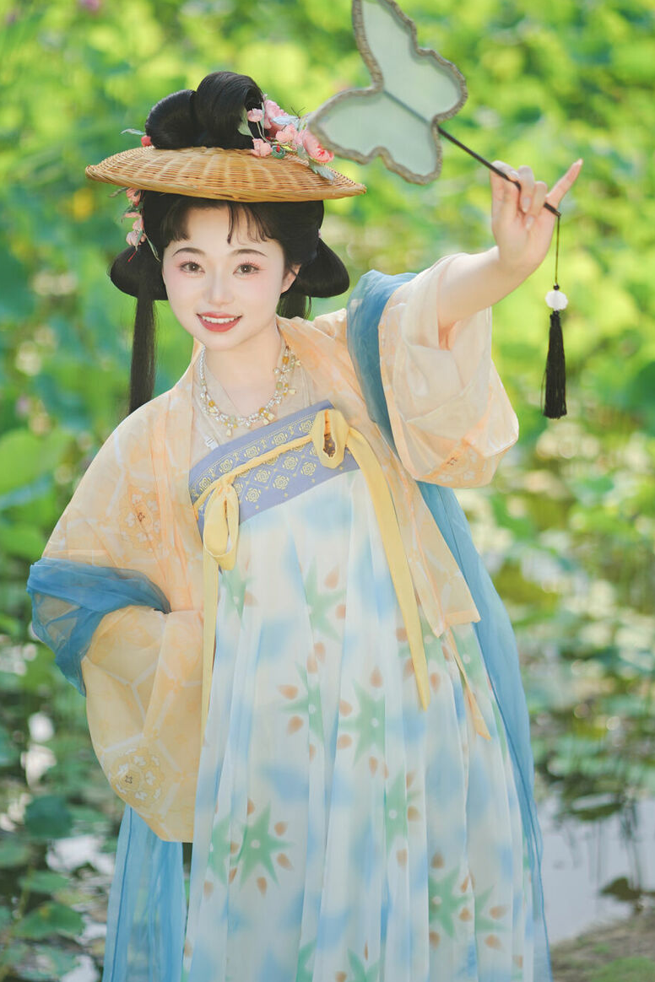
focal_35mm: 115
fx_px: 3138
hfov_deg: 11.9
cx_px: 279
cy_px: 518
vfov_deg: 17.8
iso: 80
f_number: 1.8
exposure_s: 1/1250
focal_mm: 85
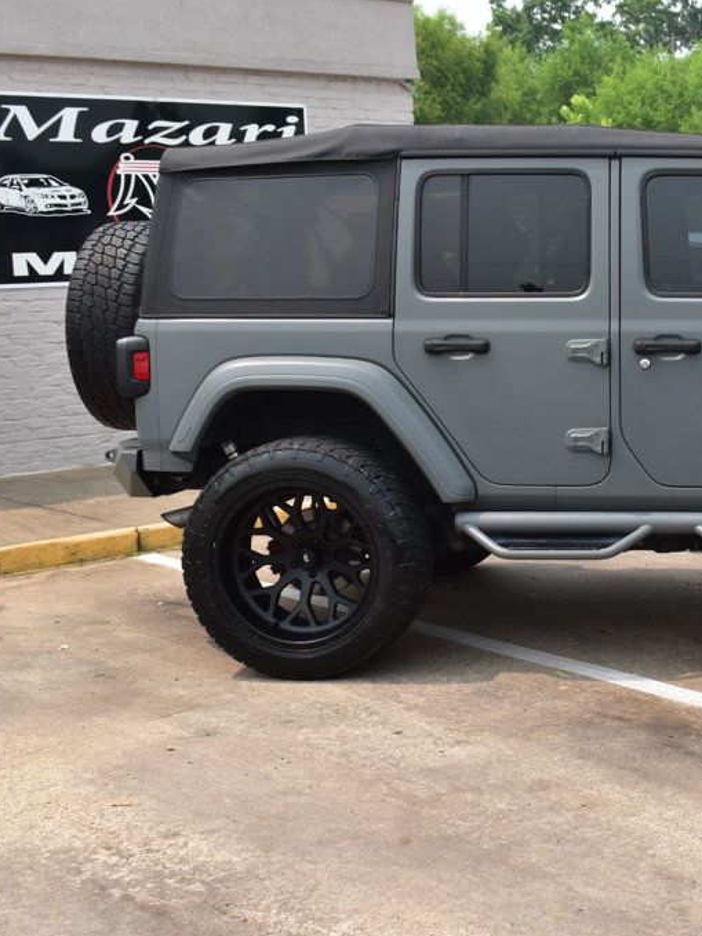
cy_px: 467
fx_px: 1588
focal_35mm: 59
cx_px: 668
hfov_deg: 24.0
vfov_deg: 32.8
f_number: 11
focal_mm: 27
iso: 400
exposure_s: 1/400
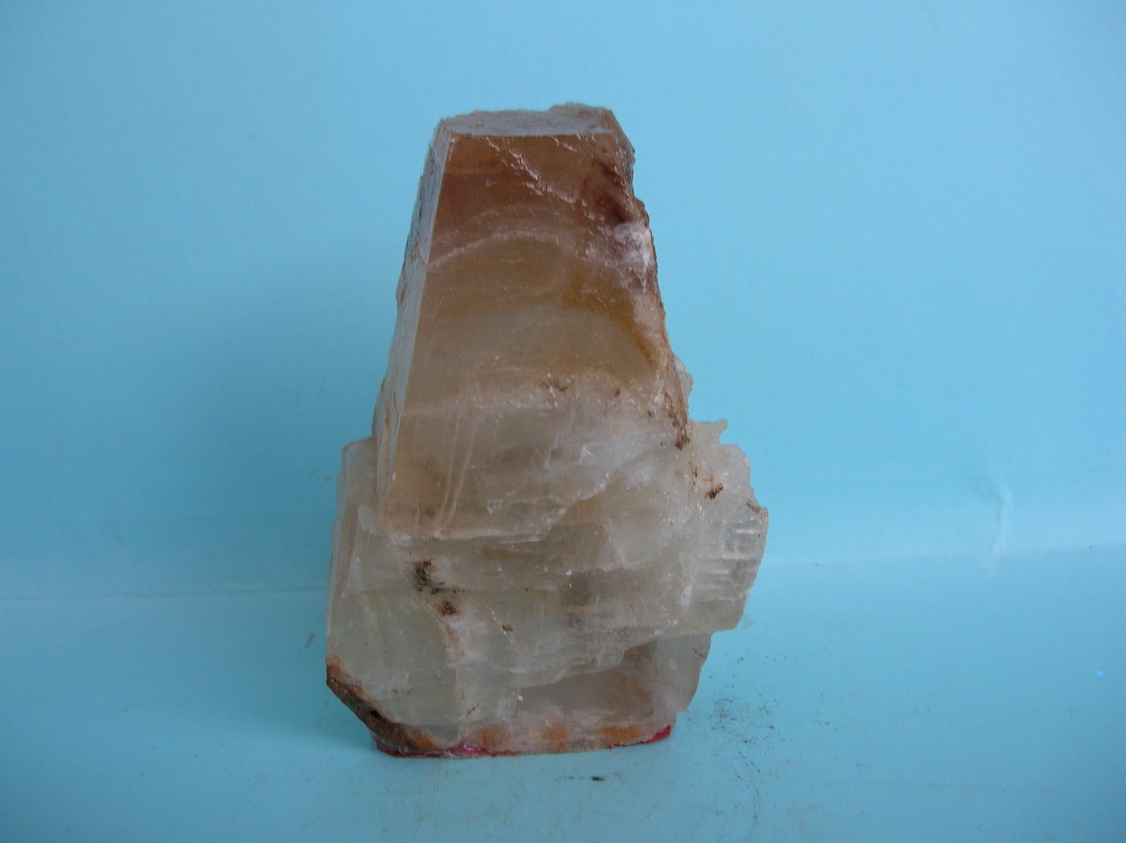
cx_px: 563
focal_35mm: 36
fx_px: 1170
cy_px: 422
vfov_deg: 39.6
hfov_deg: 51.4
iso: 50
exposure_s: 1/4
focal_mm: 6
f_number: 2.7
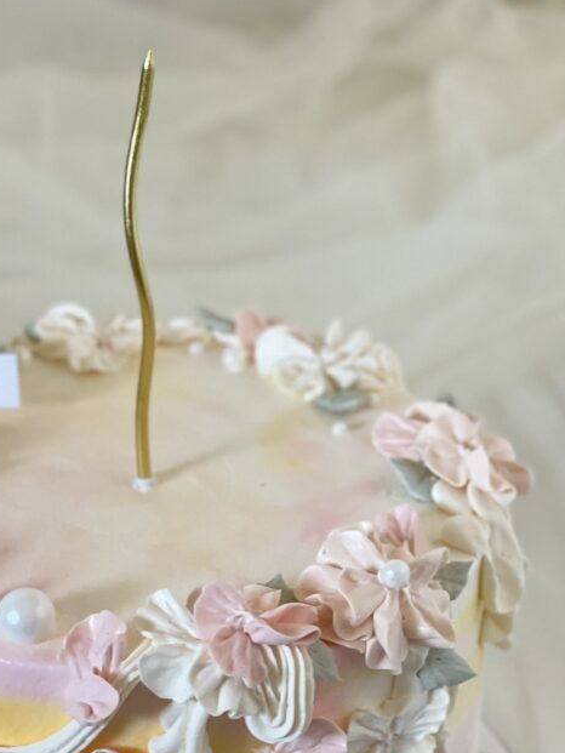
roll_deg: +0.0
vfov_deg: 15.4
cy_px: 570
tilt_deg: -30.4
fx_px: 2763
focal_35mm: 127
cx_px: 119
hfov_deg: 11.6
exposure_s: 1/37
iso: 400
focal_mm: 9
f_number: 2.8
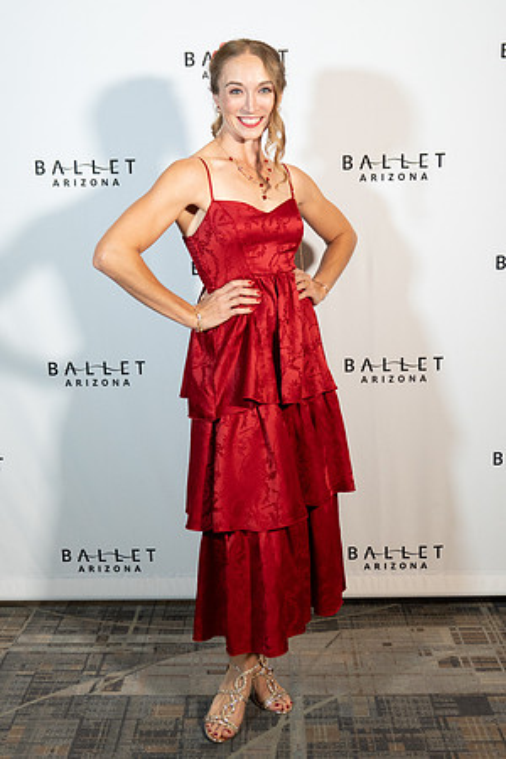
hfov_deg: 27.5
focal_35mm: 49
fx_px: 1033
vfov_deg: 40.3
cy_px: 380
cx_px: 253
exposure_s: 1/200
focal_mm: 32.7
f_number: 2.8
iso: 1600
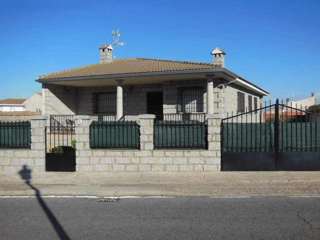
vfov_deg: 36.8
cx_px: 160
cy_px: 120
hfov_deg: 47.9
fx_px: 361
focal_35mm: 39
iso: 125
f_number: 4.1
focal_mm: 6.9
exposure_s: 1/1250
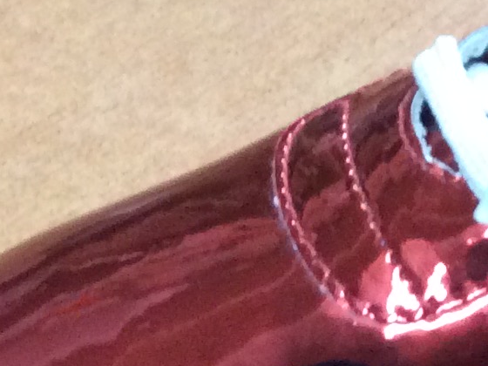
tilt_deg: -48.2
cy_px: 520
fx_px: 2086
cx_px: 704
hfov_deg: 12.7
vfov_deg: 9.8
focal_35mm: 148
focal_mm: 3.3
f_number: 2.4
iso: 250
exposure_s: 1/25
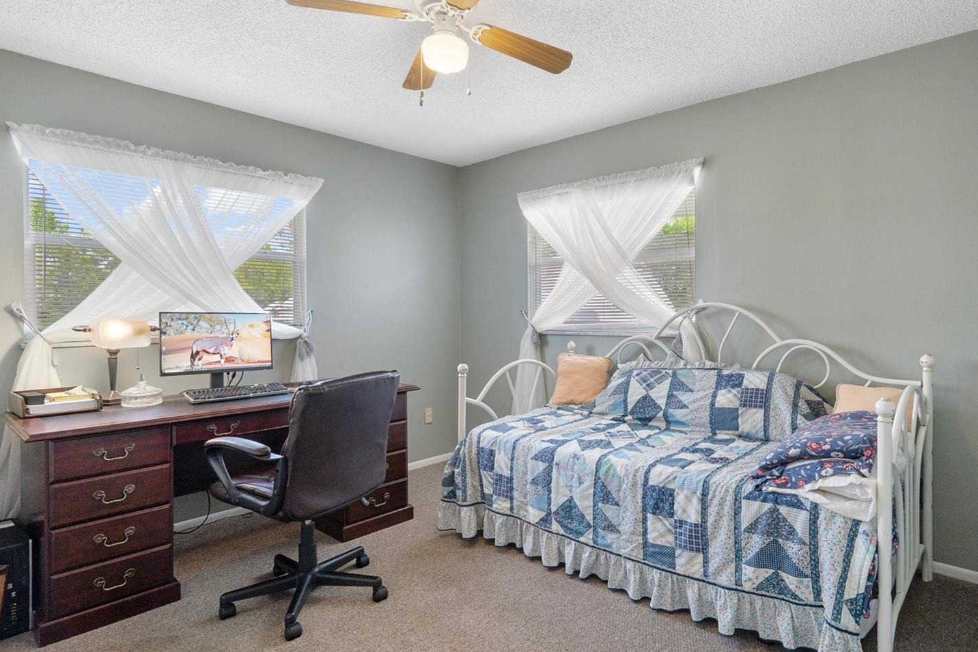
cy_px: 302
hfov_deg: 86.8
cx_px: 527
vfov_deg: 64.5
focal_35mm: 19
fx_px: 516
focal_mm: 17
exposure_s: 1/6
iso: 320
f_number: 9
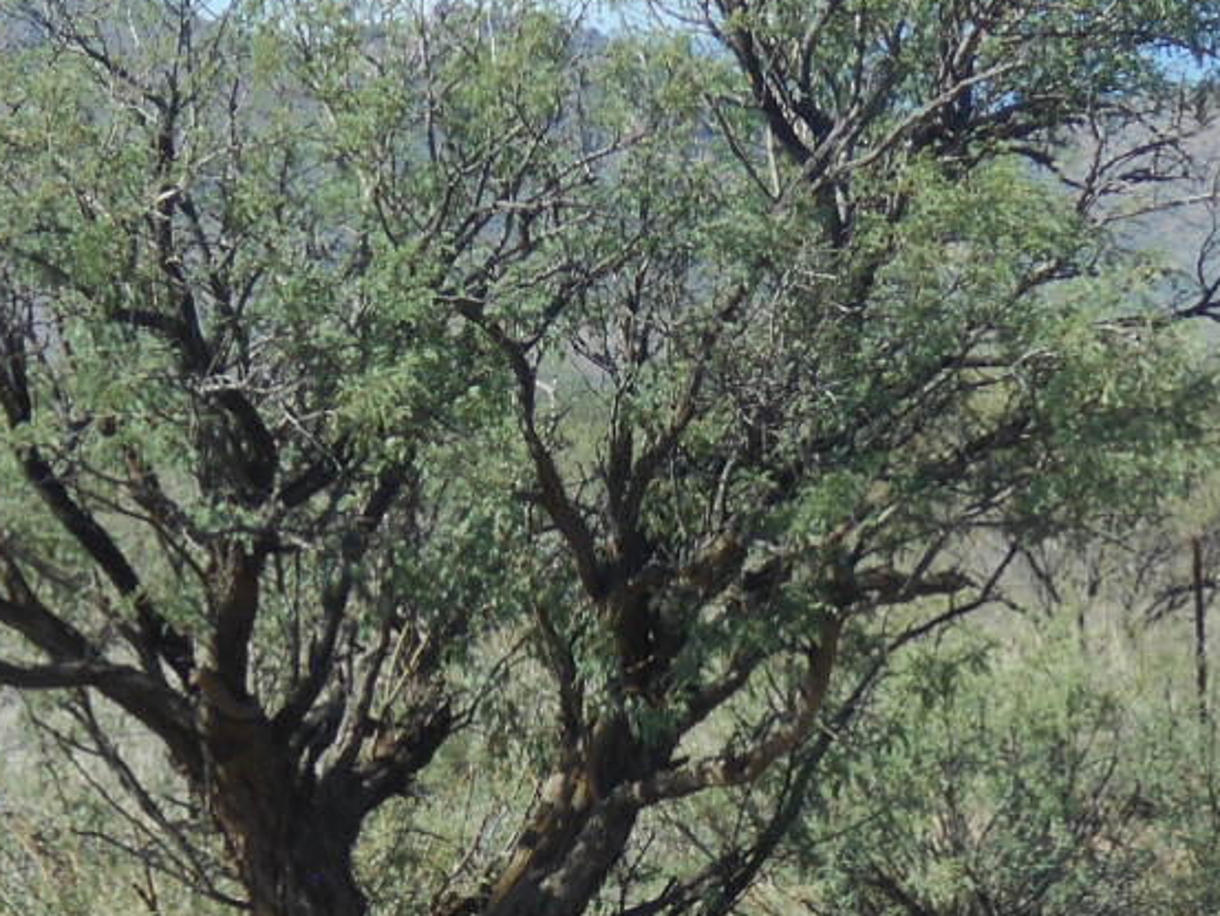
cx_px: 607
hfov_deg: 5.3
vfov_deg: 4.0
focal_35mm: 376
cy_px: 938
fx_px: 13255
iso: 80
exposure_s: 1/250
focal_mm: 23
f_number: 6.5
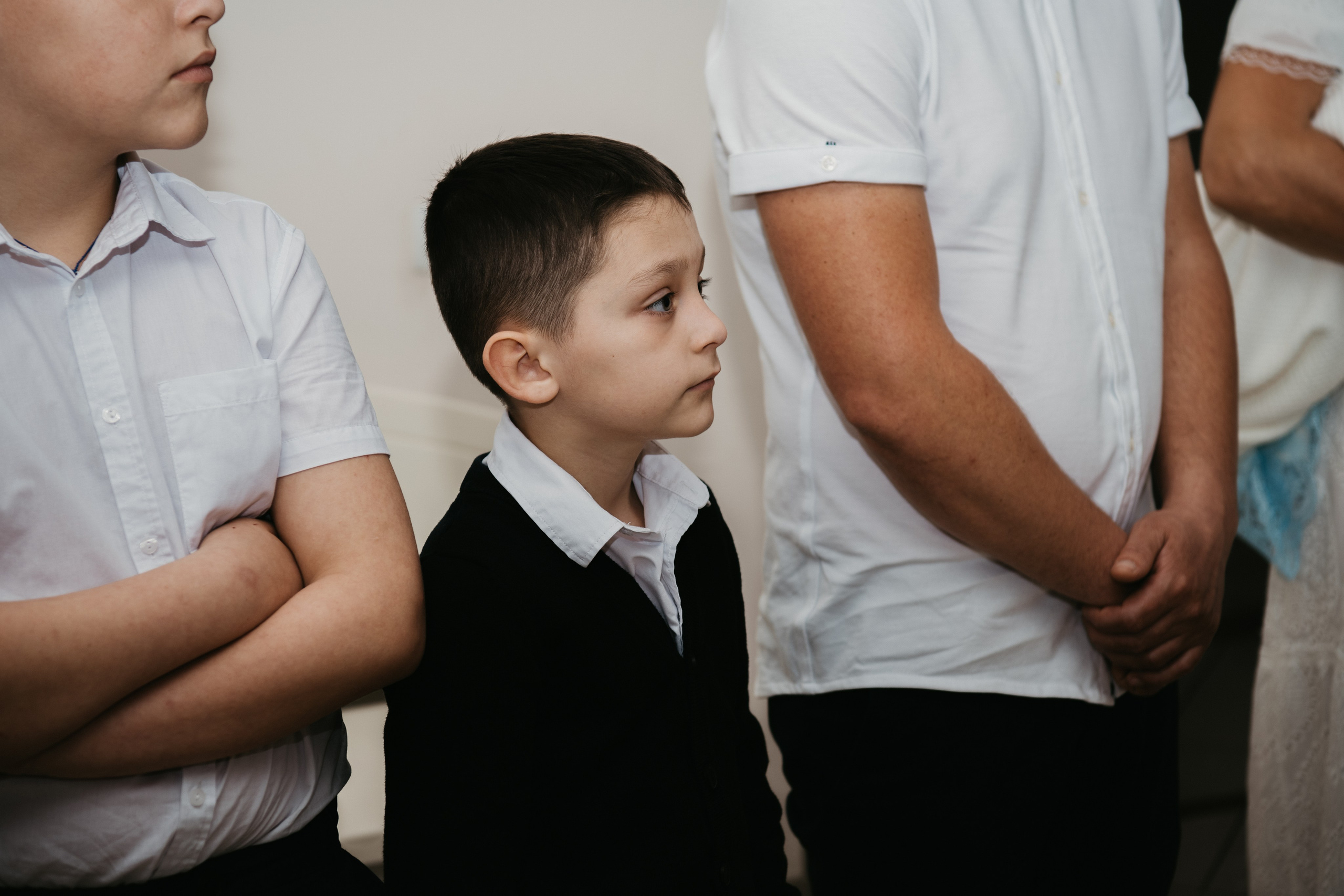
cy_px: 448
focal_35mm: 70
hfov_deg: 28.8
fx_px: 2613
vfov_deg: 19.5
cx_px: 672
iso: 200
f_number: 4
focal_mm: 70
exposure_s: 1/160
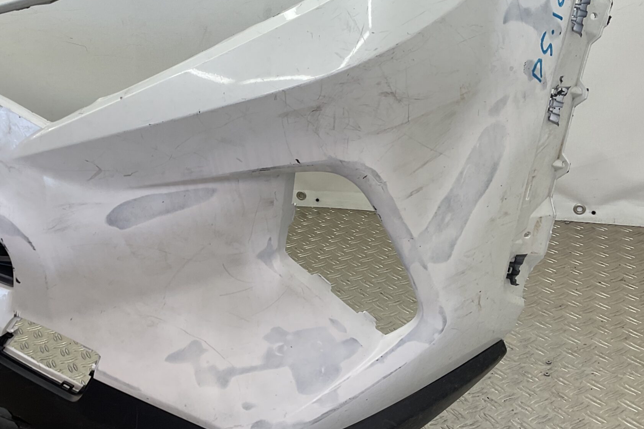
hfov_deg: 41.7
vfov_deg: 29.2
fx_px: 823
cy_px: 191
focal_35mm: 46
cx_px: 178
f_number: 1.8
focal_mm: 3
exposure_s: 1/121
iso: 16
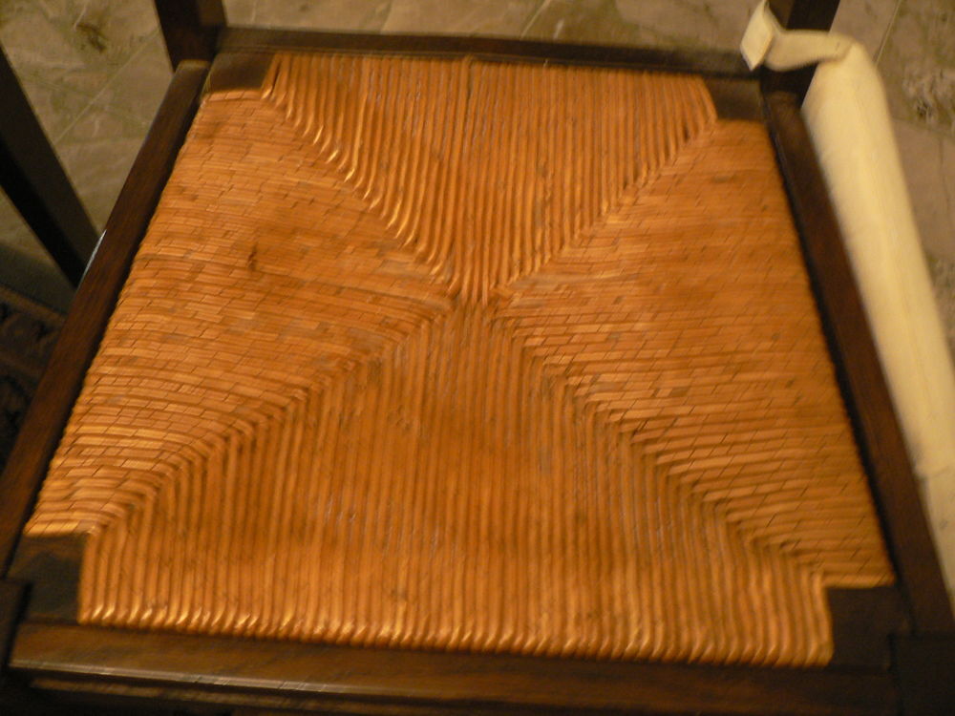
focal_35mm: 36
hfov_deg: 51.4
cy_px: 358
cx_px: 478
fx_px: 993
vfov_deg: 39.7
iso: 200
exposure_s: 1/4
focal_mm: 6
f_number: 2.8
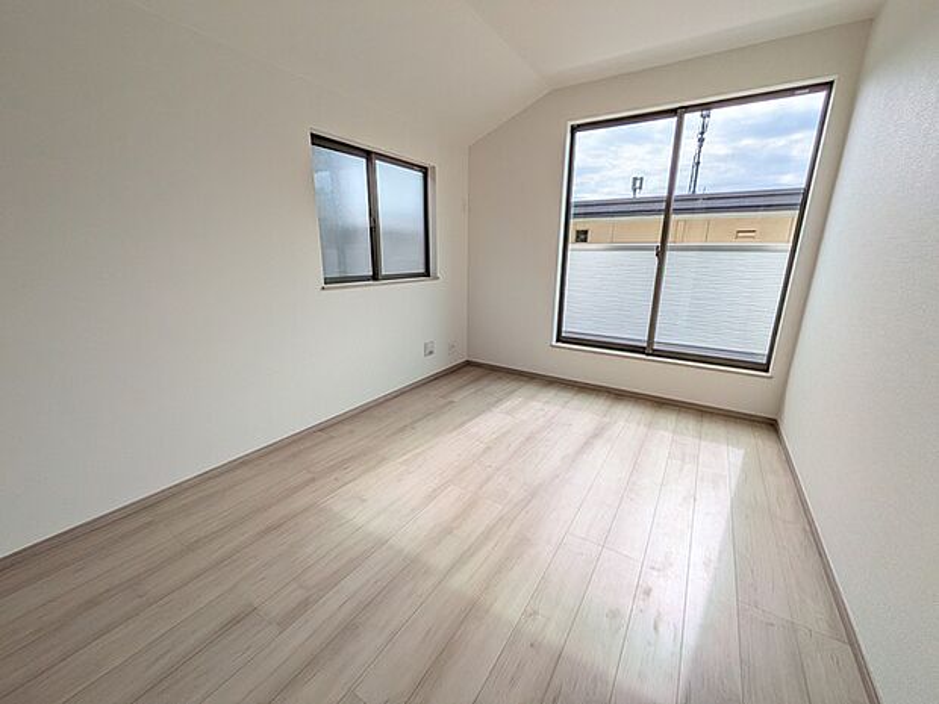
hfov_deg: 102.1
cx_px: 470
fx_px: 380
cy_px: 352
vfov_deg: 85.7
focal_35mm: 14
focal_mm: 1.83
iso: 50
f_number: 2.2
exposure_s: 1/1355
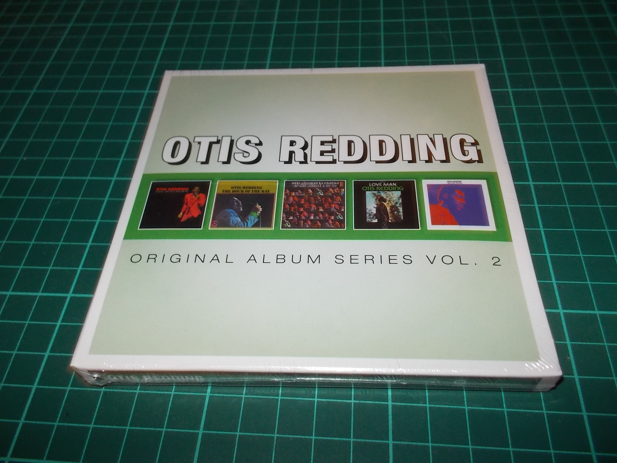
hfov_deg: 61.7
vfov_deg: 48.2
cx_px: 308
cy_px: 232
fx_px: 517
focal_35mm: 29
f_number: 3.3
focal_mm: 4.1
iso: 200
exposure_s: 1/30
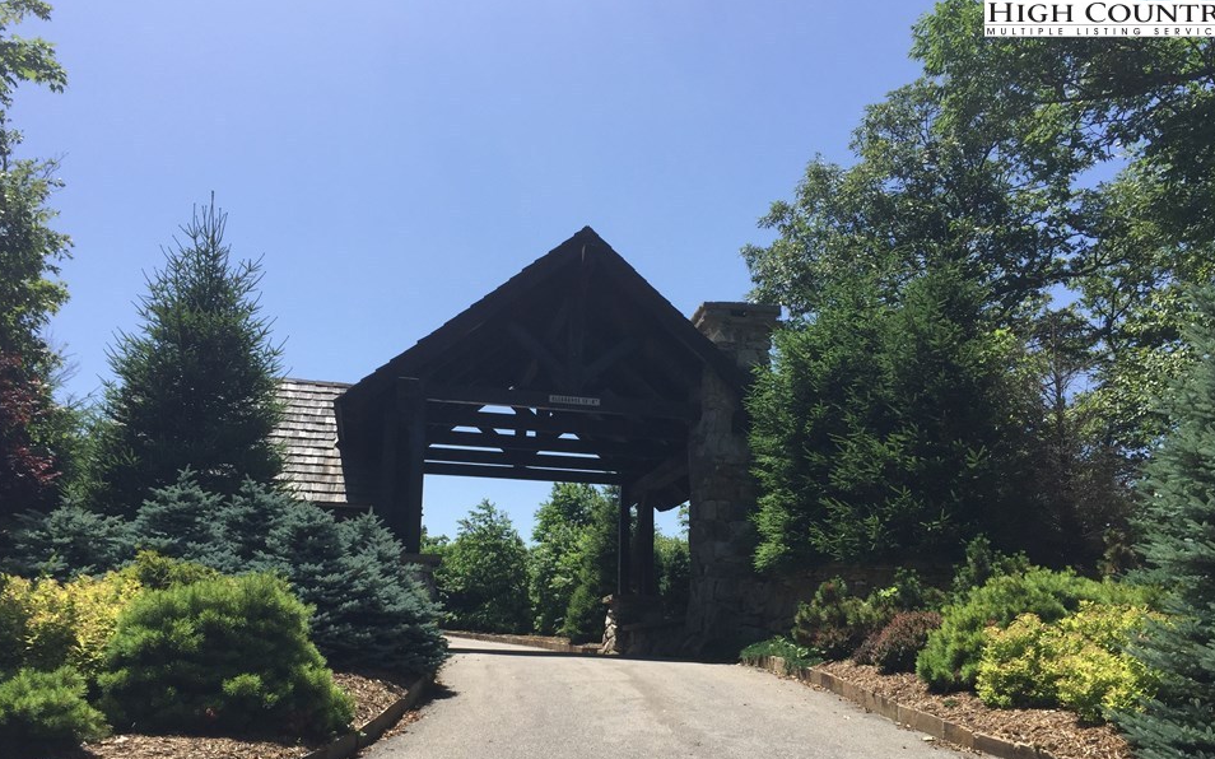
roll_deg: -4.0
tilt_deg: +11.5
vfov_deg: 38.1
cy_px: 461
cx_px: 592
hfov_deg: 58.1
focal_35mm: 33
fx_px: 1093
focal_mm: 4.15
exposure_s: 1/1464
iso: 32
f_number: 2.2
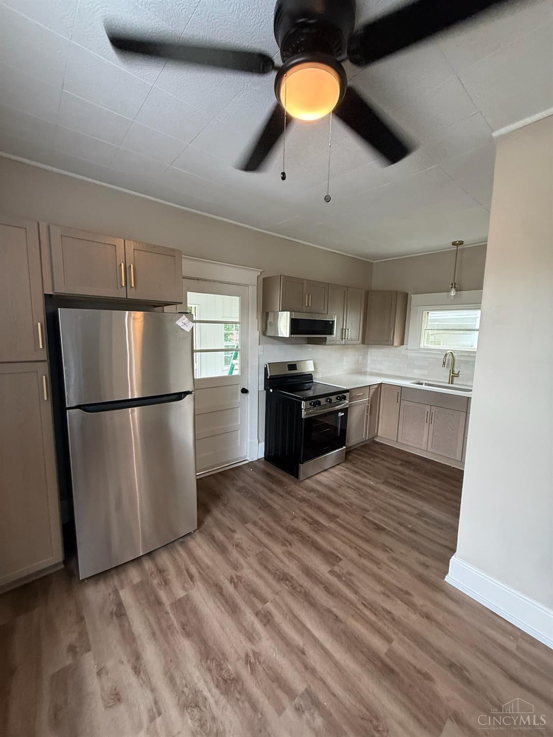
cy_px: 368
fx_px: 298
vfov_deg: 102.1
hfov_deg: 85.7
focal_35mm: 14
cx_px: 276
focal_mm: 2.22
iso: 400
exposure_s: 1/120
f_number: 2.2
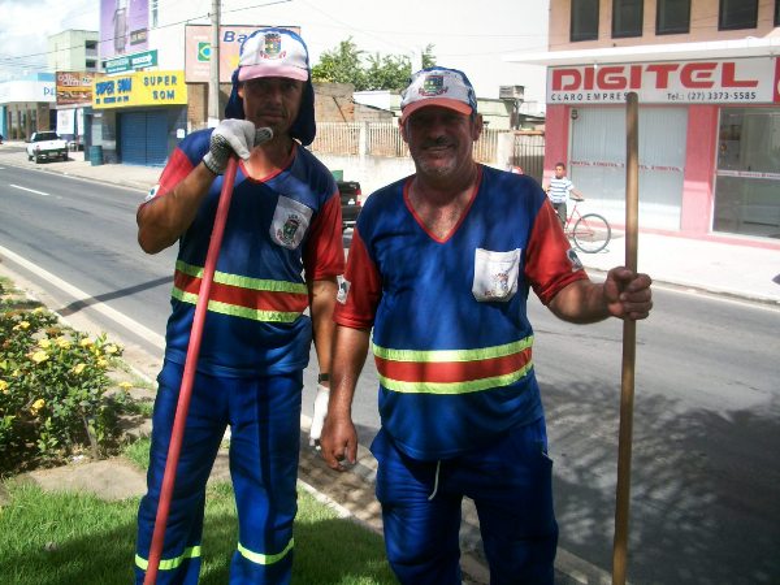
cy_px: 292
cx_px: 390
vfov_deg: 40.7
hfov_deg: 52.6
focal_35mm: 35
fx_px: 789
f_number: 3.1
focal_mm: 6.3
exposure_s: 1/640
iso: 80
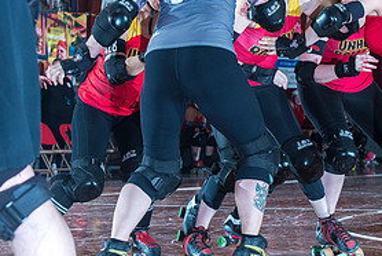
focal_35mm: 146
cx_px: 261
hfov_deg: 14.0
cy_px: 89
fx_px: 1551
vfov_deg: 9.4
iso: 800
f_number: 7.1
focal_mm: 70
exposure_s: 1/160
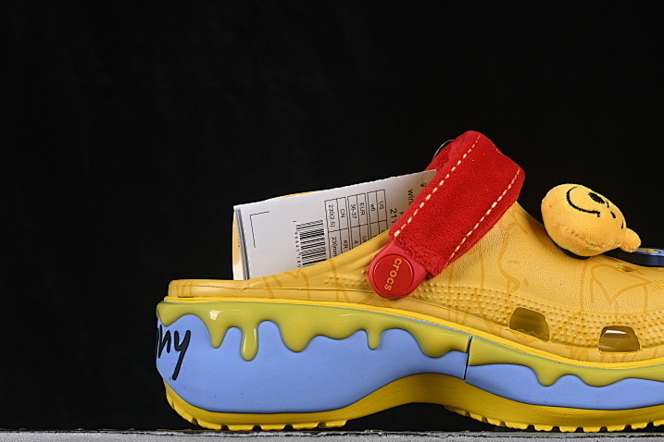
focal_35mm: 113
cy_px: 225
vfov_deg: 12.1
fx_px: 2084
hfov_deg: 18.0
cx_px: 449
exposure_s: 1/80
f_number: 8
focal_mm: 50
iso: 160
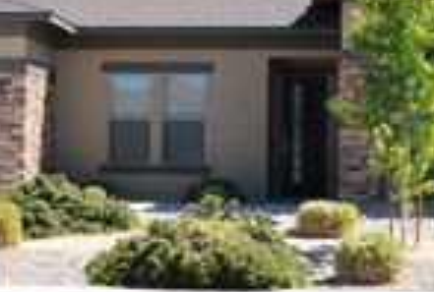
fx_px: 1354
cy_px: 122
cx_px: 159
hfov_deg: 18.2
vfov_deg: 12.3
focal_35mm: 112
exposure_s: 1/320
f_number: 6.3
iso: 100
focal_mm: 22
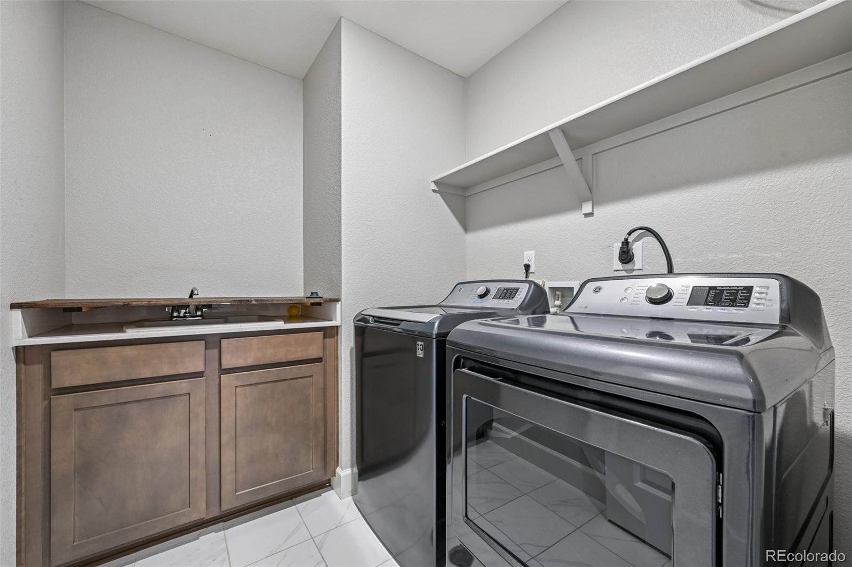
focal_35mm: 14
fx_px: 331
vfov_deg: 81.2
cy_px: 284
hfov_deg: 104.3
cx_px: 426
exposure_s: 1/2.5
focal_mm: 14
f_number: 10
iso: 400
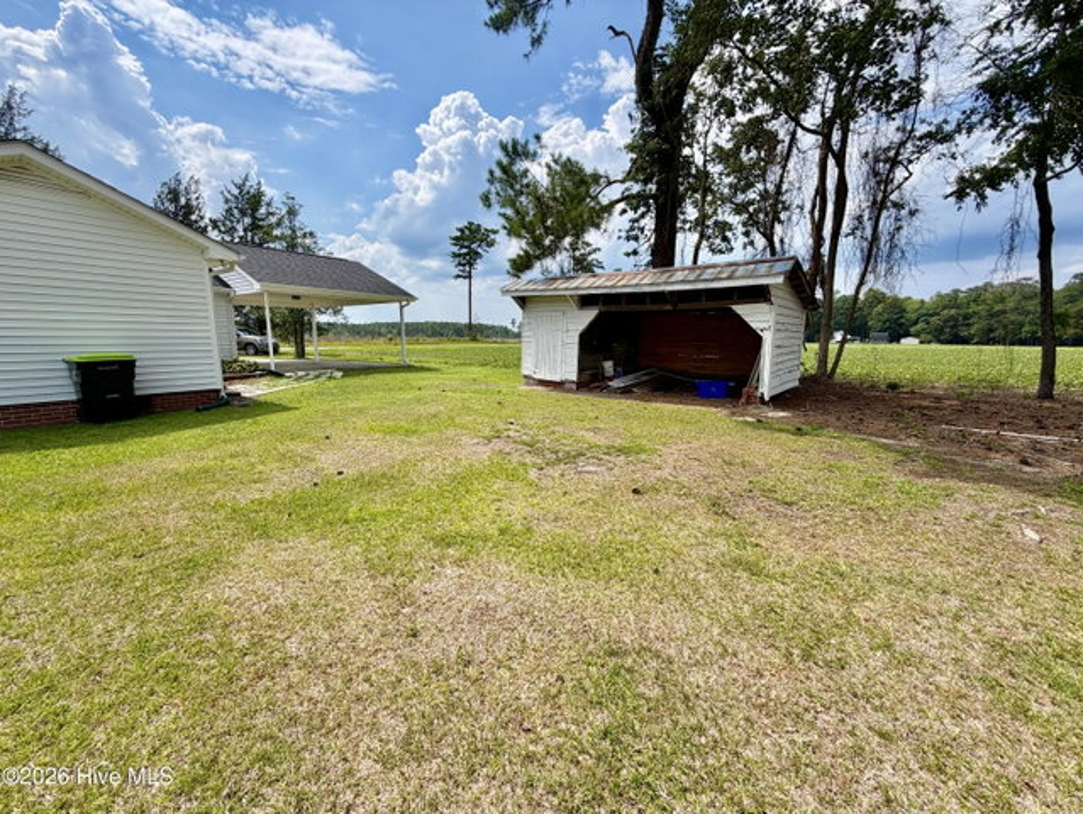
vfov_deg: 85.7
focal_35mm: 14
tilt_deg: -9.2
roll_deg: +0.1
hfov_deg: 102.0
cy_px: 407
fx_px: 438
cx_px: 542
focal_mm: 2.22
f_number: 2.2
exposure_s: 1/841
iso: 20
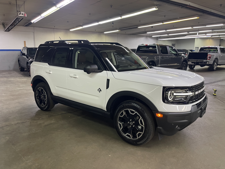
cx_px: 112
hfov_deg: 69.4
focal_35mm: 25
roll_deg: -0.2
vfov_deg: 54.9
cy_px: 84
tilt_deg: -12.5
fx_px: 162
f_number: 1.6
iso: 200
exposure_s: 1/60
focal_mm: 5.1
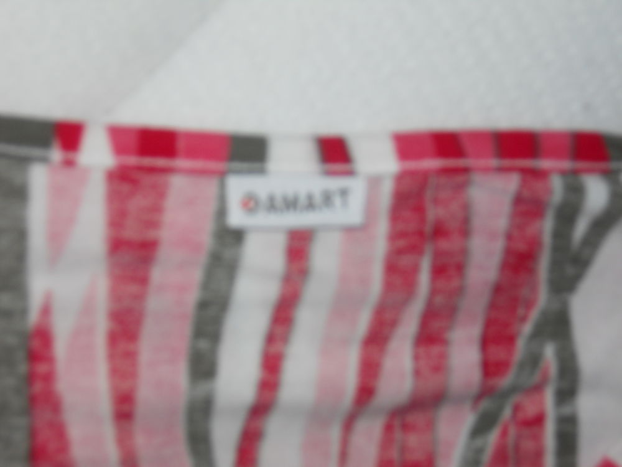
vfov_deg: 23.3
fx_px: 1132
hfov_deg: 30.7
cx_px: 311
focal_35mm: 63
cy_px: 234
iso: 80
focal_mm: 11.2
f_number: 4
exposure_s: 1/60
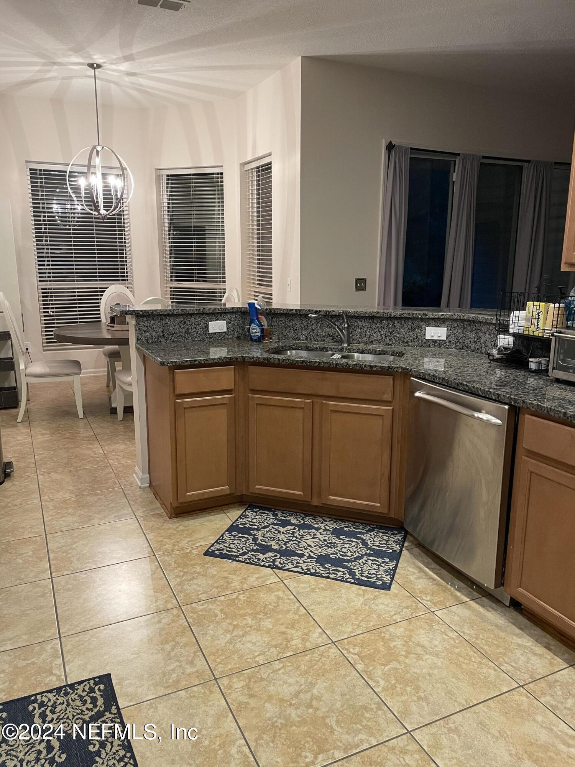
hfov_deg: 53.1
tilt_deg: -12.3
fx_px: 576
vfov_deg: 67.3
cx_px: 288
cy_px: 384
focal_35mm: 26
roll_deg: -0.2
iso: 200
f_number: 1.6
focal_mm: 4.2
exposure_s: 1/60
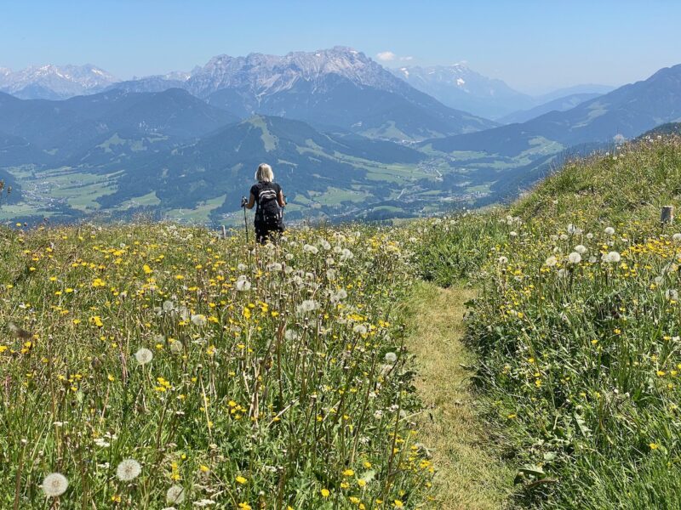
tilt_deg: -8.9
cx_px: 340
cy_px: 255
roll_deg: +1.1
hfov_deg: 36.8
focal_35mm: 52
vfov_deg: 28.0
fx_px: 1023
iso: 20
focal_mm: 6
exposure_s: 1/1370
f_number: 2
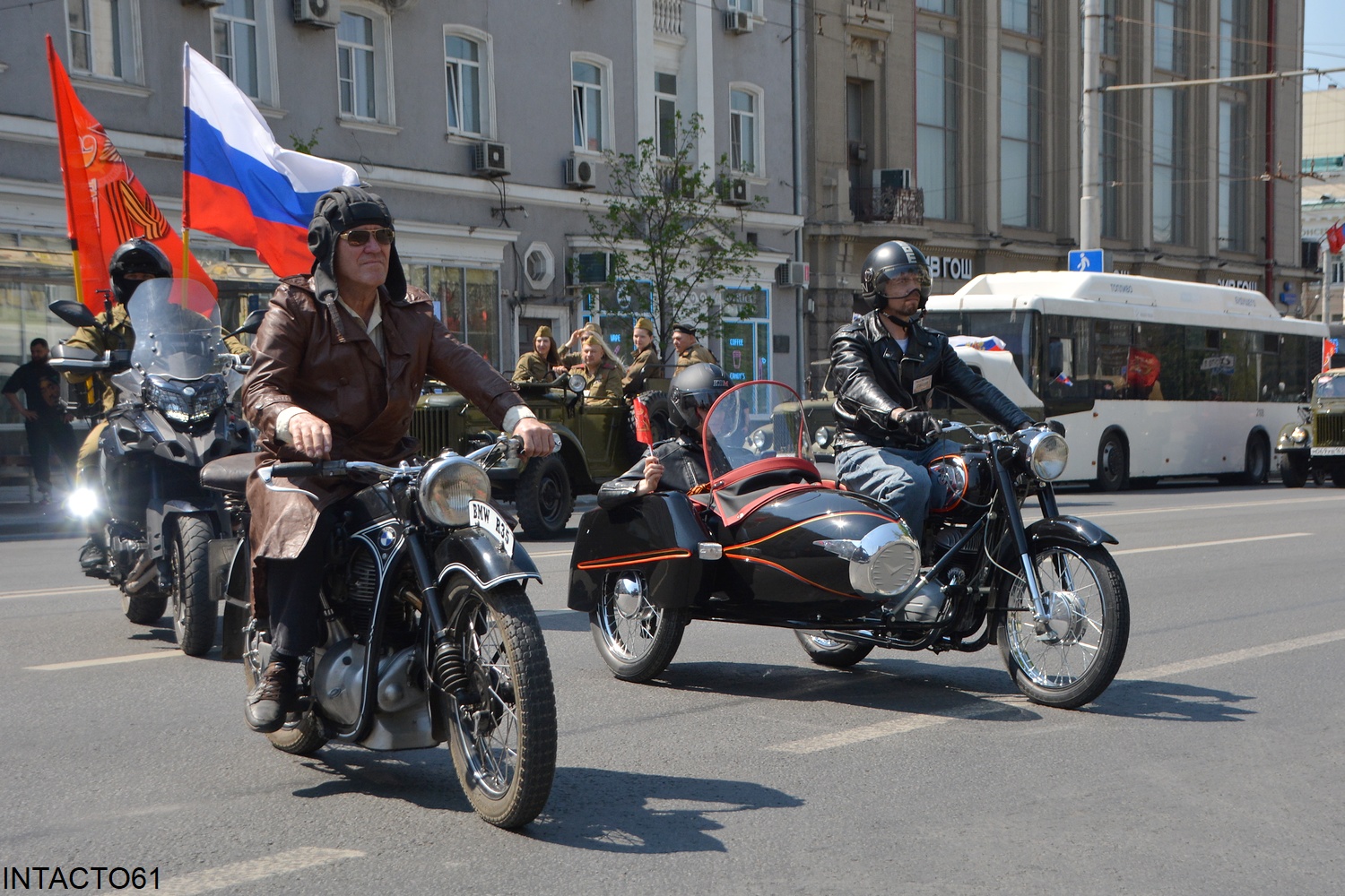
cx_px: 672
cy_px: 448
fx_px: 2129
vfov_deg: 23.8
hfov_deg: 35.1
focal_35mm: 57
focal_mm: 38
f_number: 6.3
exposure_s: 1/1600
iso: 400
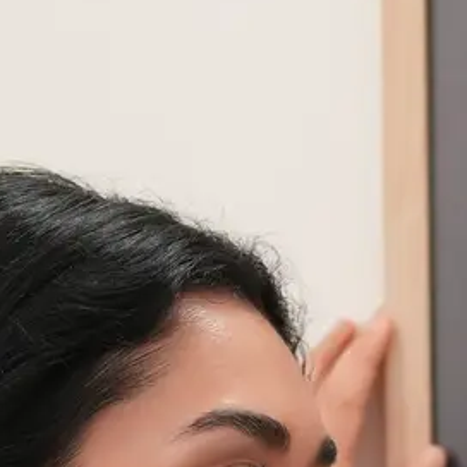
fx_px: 4700
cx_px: 735
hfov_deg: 5.6
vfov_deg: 5.6
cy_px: 832
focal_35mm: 308
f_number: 2.5
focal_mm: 35
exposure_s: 1/160
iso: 1000
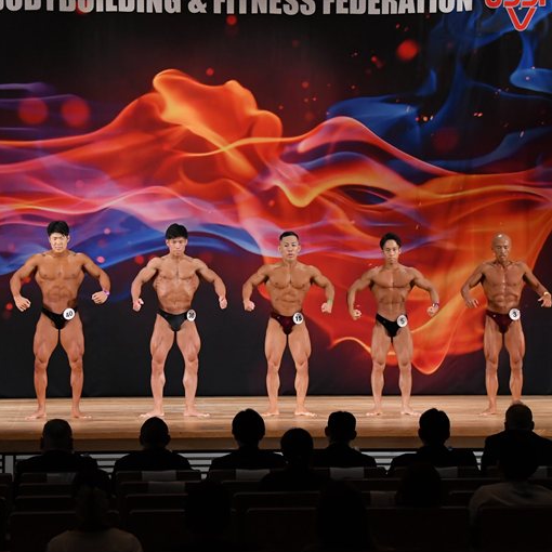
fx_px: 2165
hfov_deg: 14.5
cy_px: 276
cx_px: 244
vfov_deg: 14.5
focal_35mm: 120
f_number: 5.6
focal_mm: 62
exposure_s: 1/400
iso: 3200
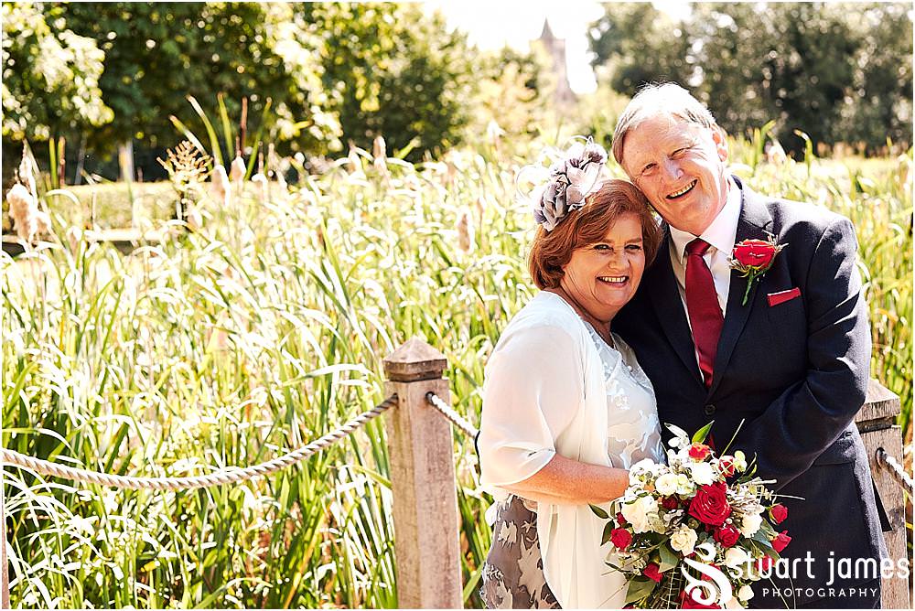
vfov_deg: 18.2
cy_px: 306
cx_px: 458
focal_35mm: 75
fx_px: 1907
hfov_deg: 27.0
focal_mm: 50
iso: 800
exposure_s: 1/1600
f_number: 3.2
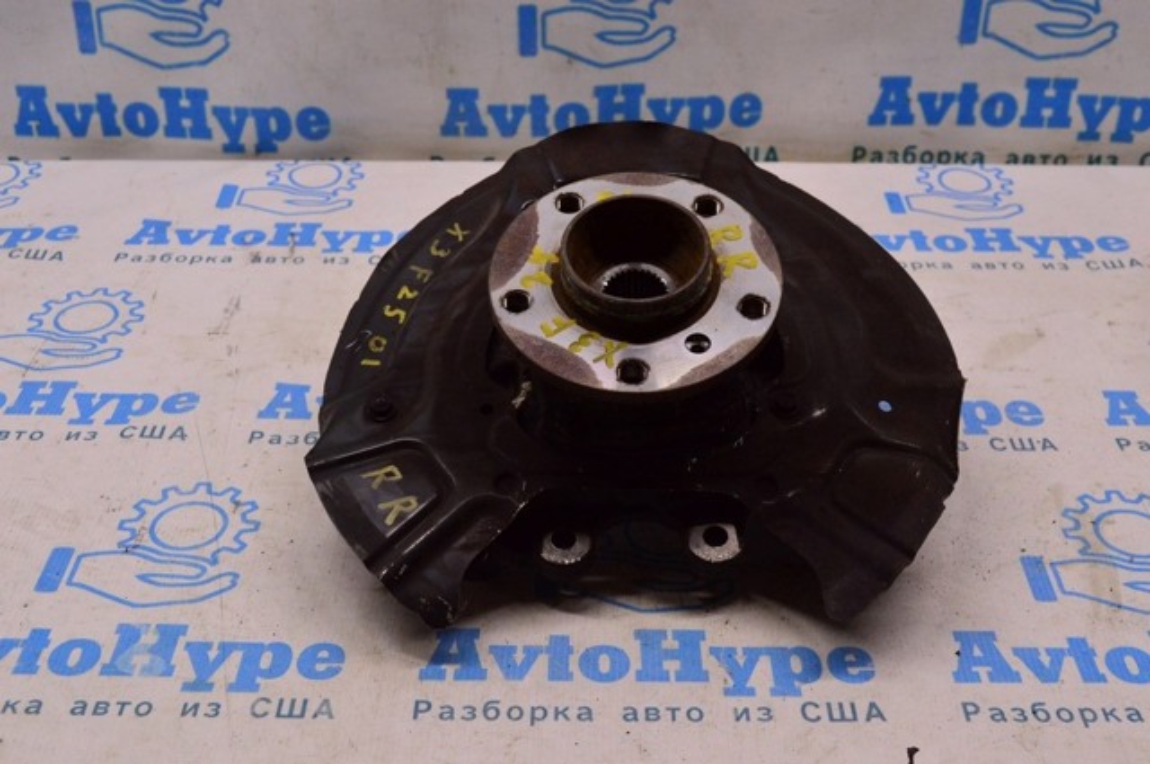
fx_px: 1436
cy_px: 382
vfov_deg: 29.8
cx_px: 575
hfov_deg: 43.7
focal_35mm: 45
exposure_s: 1/160
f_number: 8
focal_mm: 30
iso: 1600
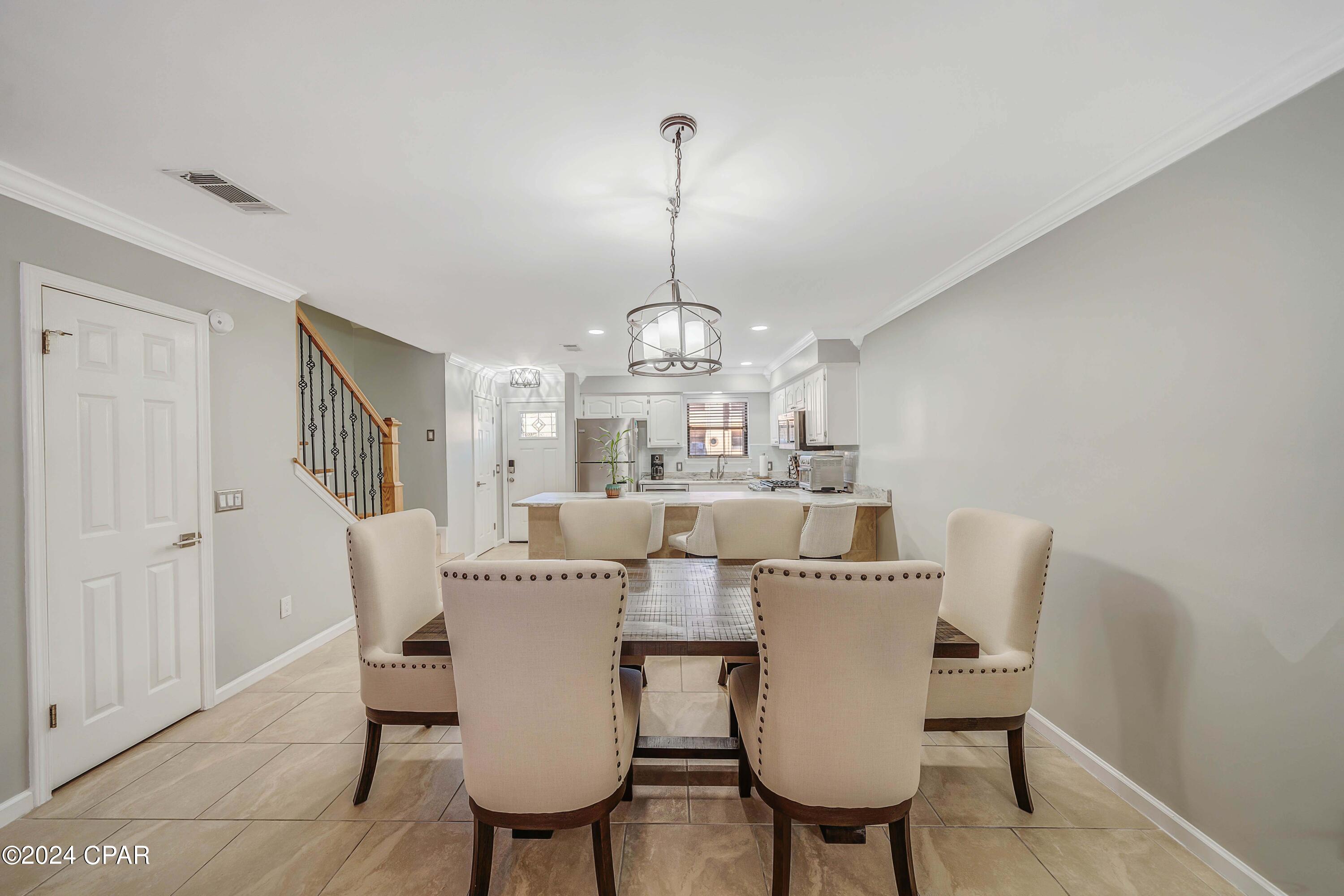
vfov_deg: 90.0
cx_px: 672
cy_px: 448
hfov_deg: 112.6
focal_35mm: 12
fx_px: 448
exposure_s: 1/6
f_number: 5.6
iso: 100
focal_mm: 12
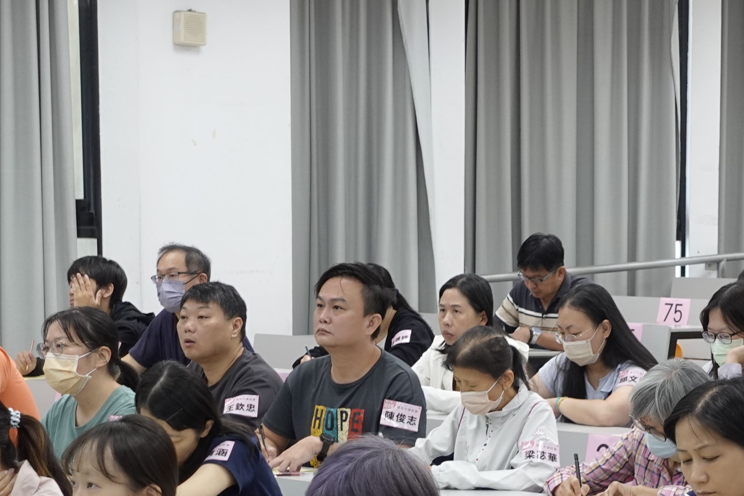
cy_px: 531
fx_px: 2232
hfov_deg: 18.8
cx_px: 572
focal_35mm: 108
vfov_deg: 12.5
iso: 320
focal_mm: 17.37
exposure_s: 1/60
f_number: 2.8
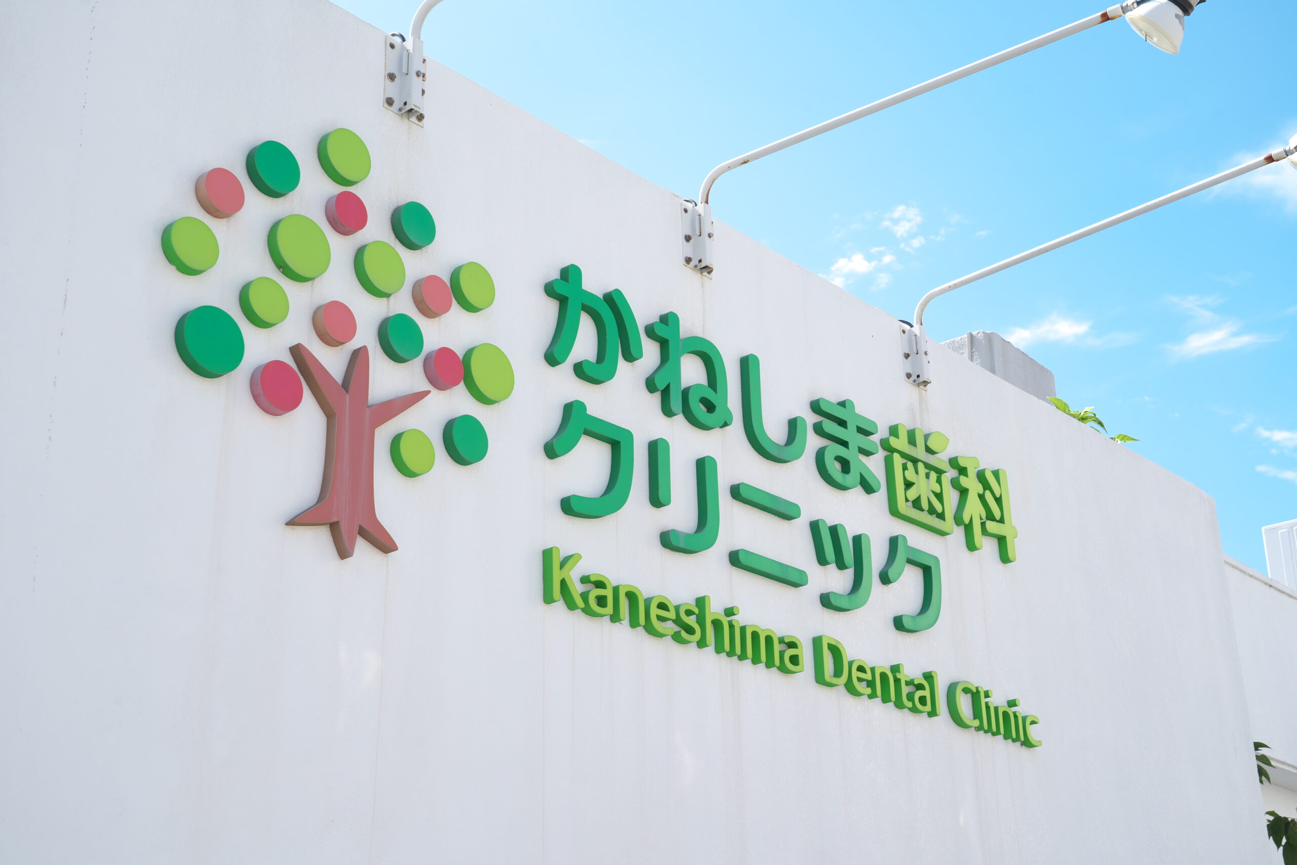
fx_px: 1693
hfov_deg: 41.9
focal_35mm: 47
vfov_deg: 28.7
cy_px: 432
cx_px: 648
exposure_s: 1/100
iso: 100
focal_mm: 47
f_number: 11
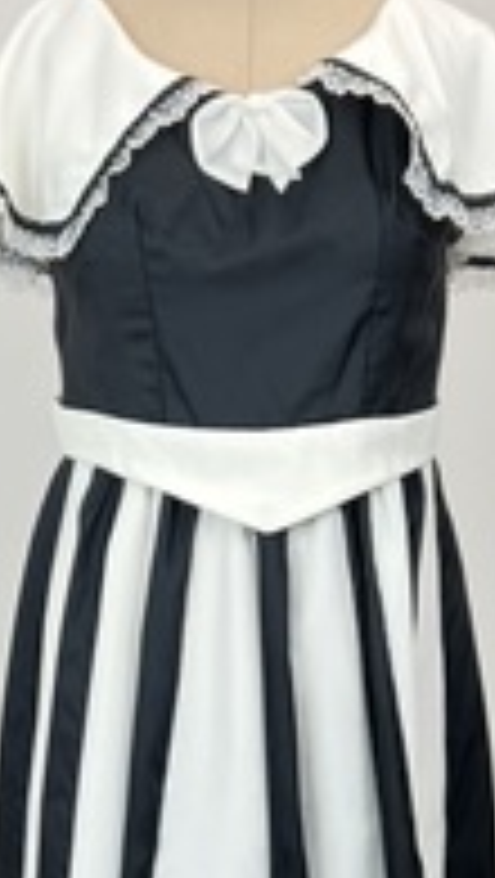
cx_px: 234
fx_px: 1350
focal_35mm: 58
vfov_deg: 34.6
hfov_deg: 20.8
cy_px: 738
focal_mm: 5.7
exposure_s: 1/120
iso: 50
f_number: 1.5
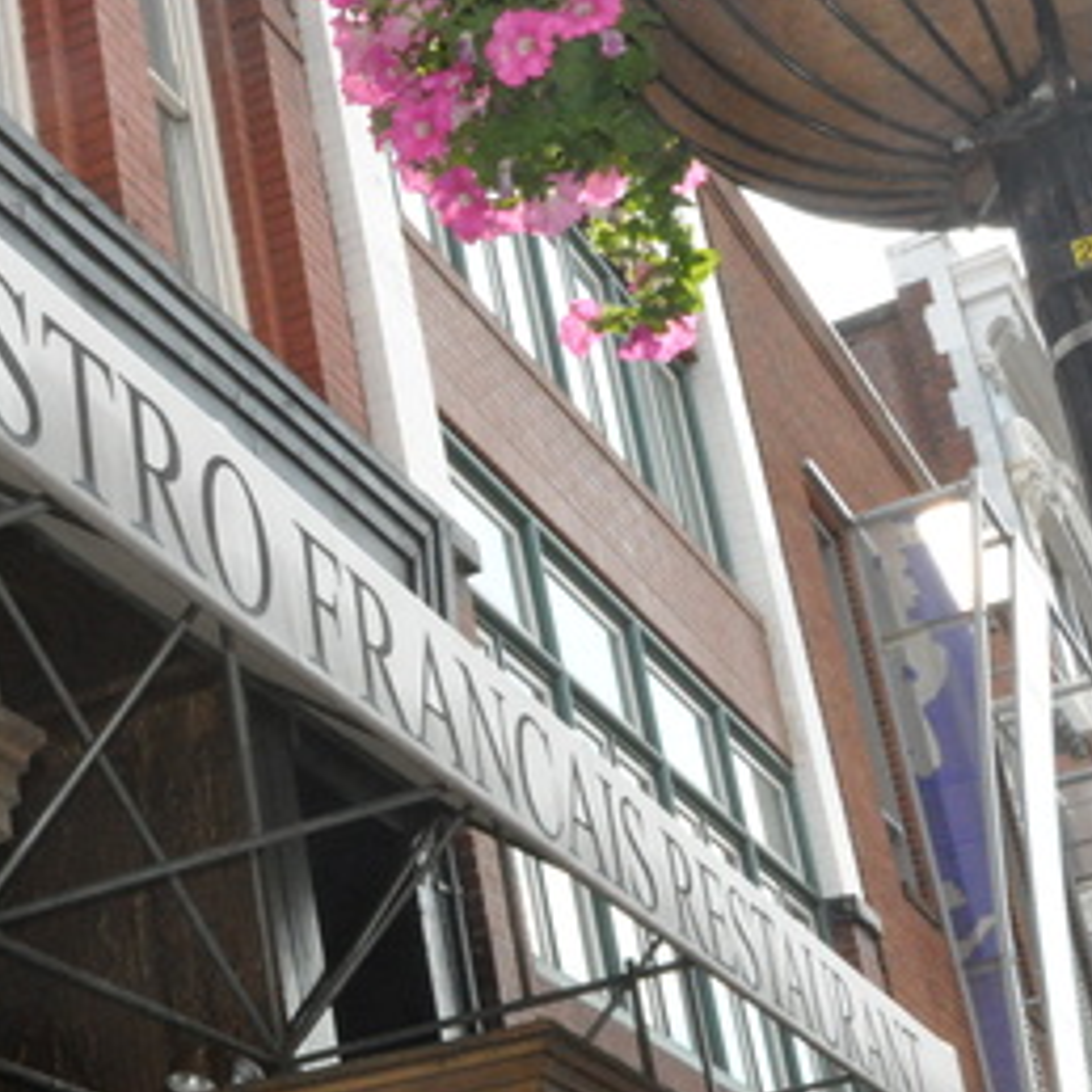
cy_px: 704
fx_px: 2784
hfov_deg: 21.4
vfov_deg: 22.1
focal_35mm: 78
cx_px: 4
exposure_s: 1/200
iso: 2500
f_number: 25
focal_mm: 24
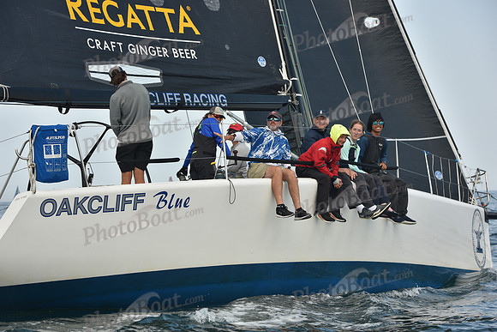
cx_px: 248
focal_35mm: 112
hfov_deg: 18.3
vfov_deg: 12.2
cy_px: 166
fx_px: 1547
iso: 250
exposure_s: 1/640
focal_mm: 112
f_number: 6.3
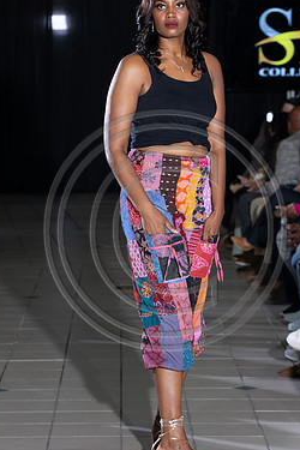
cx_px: 166
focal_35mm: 150
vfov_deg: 13.7
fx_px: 1875
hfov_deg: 9.1
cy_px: 229
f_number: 6.3
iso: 1250
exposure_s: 1/160
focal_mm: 125
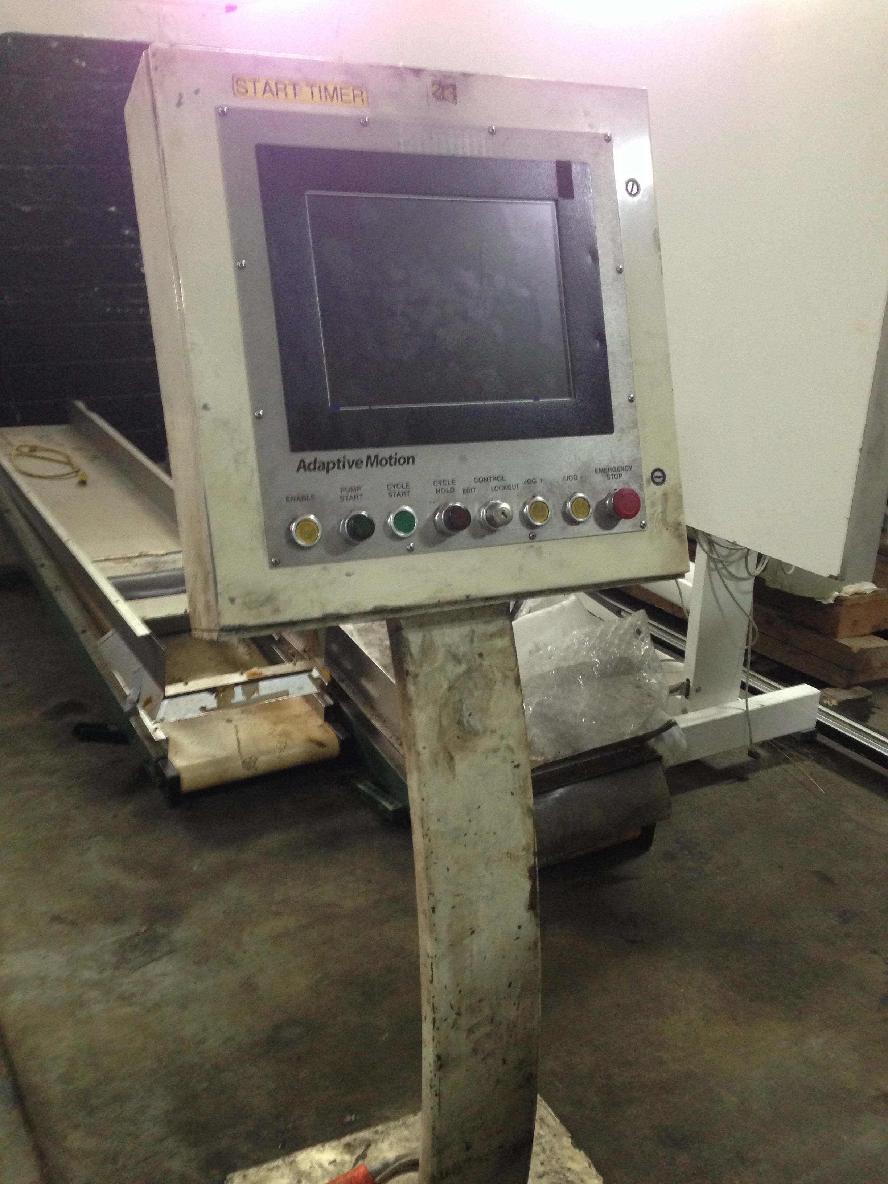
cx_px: 444
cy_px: 592
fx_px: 1129
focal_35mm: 33
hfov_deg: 42.9
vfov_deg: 55.4
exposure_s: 1/20
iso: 250
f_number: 2.4
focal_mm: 4.12
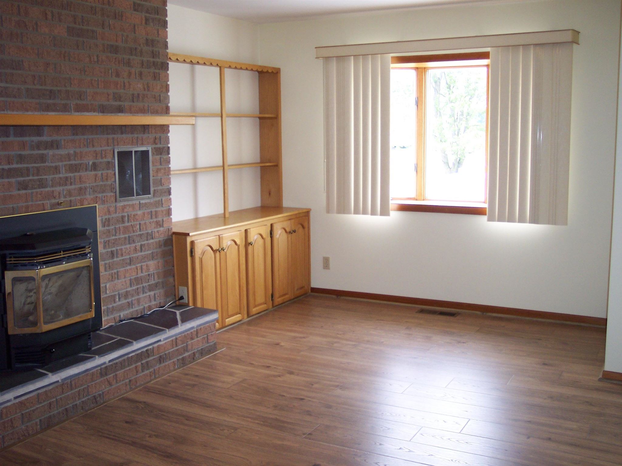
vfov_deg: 37.7
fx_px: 682
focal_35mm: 38
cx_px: 311
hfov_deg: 49.0
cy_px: 233
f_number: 2.8
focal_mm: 8
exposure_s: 1/45
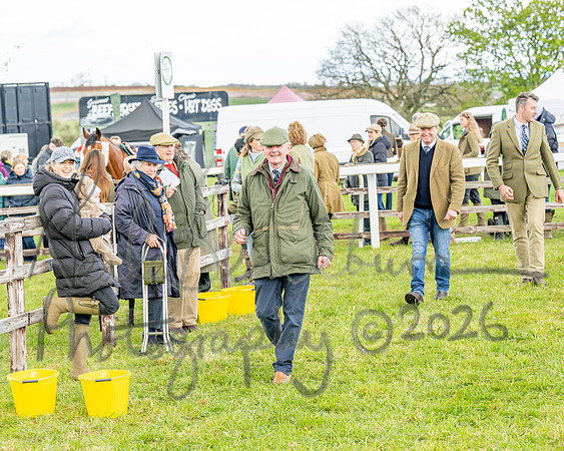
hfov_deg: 20.9
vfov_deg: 16.8
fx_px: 1530
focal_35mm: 92
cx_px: 301
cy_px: 229
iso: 250
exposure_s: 1/640
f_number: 4.5
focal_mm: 77
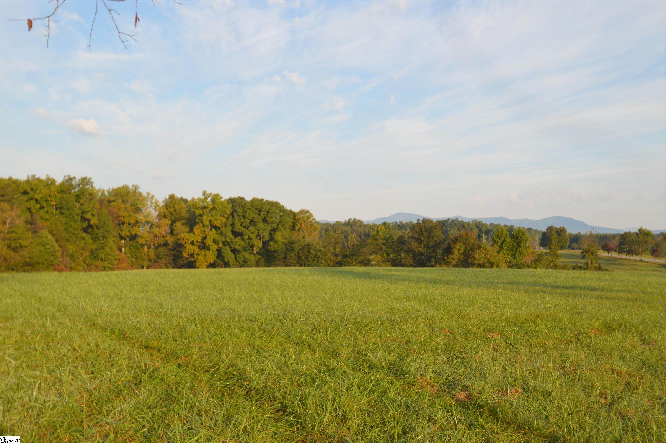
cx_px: 333
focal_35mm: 36
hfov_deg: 53.2
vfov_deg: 36.8
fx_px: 665
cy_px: 222
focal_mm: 24
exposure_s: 1/200
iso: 100
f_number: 5.6
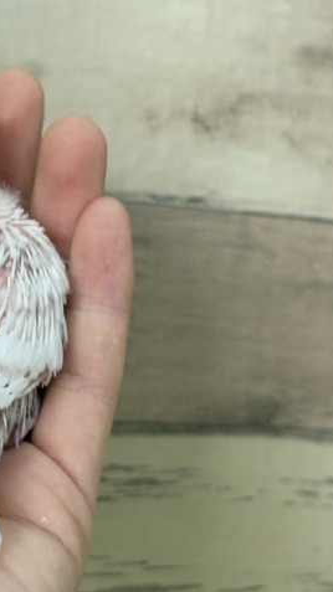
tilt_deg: -5.6
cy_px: 297
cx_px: 14
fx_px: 1194
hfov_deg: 15.6
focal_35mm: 76
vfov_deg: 27.9
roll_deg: -6.1
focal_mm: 5.96
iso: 40
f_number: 1.6
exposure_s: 1/50
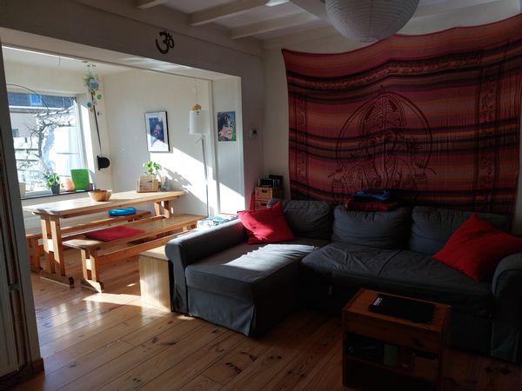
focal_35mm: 24
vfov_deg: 56.8
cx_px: 261
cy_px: 196
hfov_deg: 71.6
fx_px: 362
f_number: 1.8
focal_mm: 5.23
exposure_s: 1/278
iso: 25
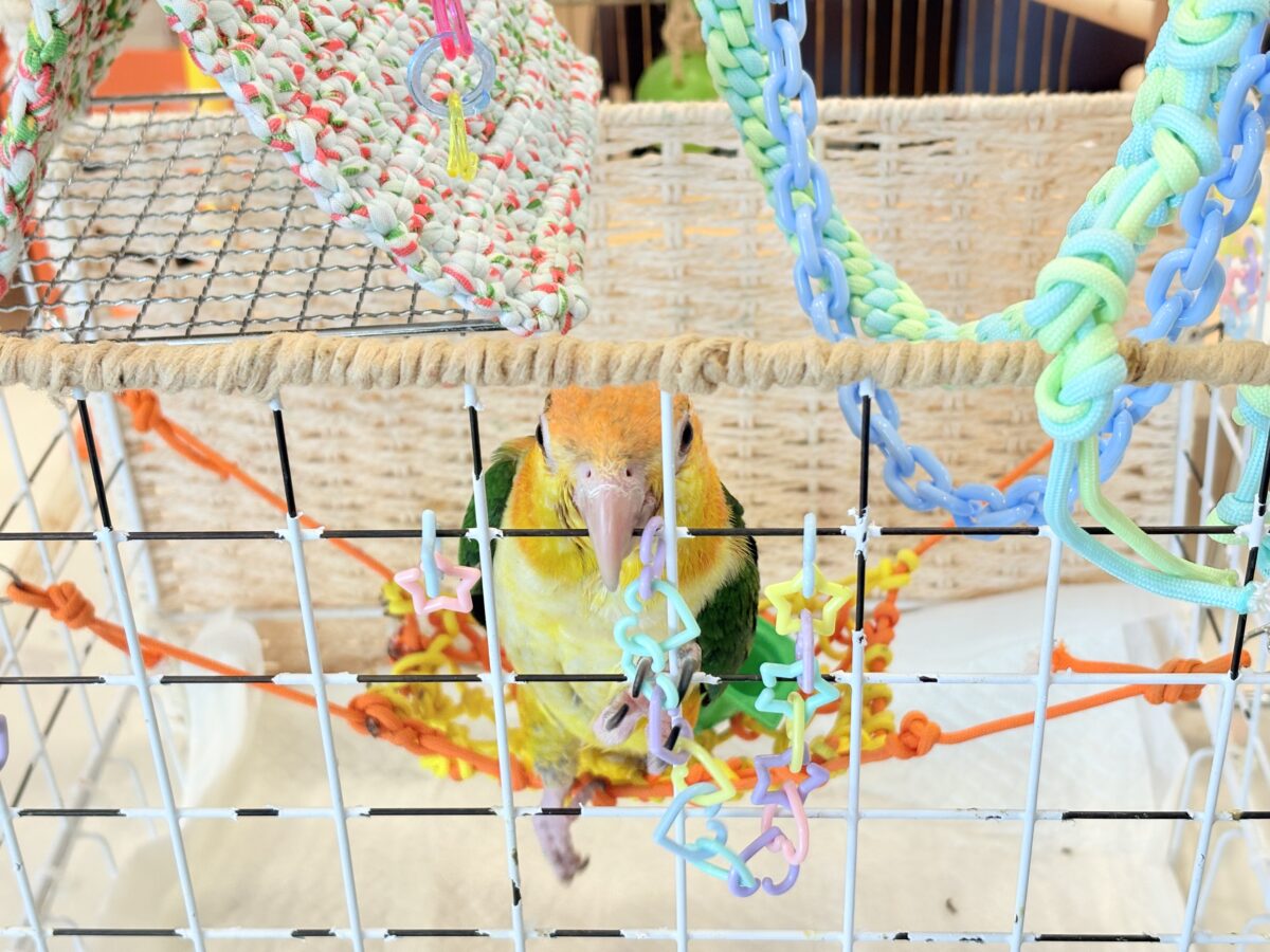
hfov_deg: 36.8
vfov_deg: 28.0
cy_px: 476
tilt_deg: -33.6
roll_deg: +4.5
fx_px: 1908
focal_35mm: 52
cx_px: 635
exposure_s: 1/100
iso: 64
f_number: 1.6
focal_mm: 5.96
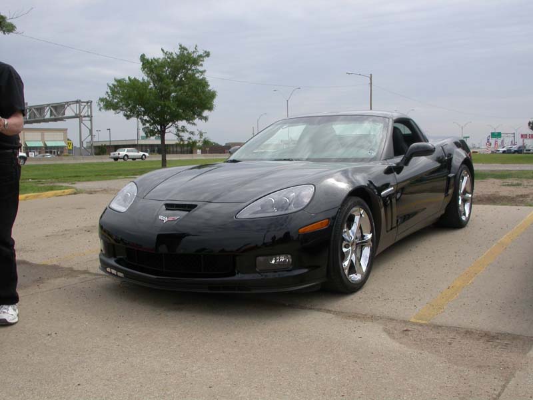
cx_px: 266
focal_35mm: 38
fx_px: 585
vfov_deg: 37.7
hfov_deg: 49.0
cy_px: 200
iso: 100
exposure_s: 1/381
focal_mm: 7.85
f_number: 6.7
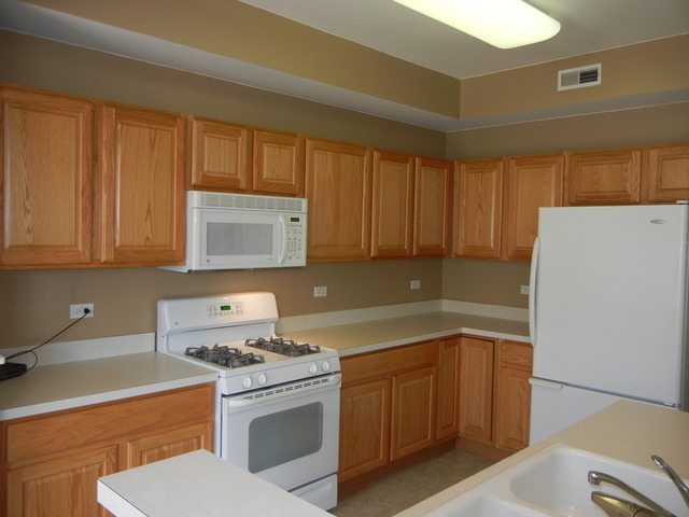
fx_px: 597
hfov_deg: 60.0
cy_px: 258
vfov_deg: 46.8
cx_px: 344
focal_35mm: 30
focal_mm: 5.4
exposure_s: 1/31
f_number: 3.5
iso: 160
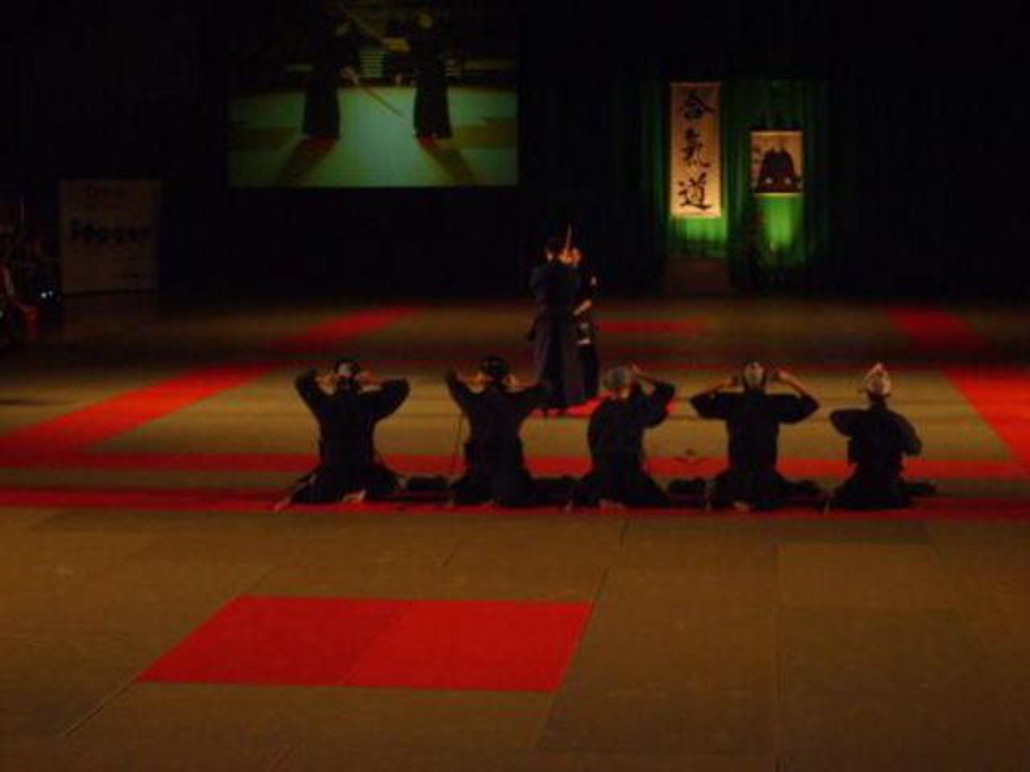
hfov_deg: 27.0
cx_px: 515
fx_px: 2142
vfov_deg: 20.4
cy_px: 386
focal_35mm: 72
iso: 235
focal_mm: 12
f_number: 3.9
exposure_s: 1/60
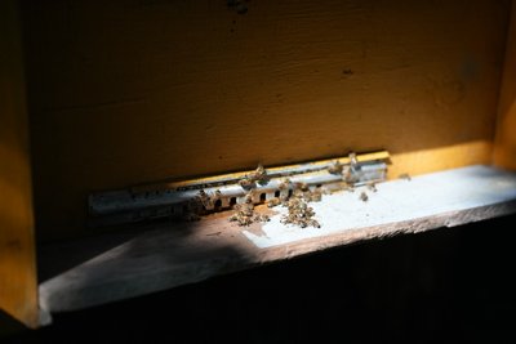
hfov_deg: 35.0
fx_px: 817
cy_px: 172
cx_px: 258
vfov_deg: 23.8
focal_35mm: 57
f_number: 2.8
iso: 5000
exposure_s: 1/160
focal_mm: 57
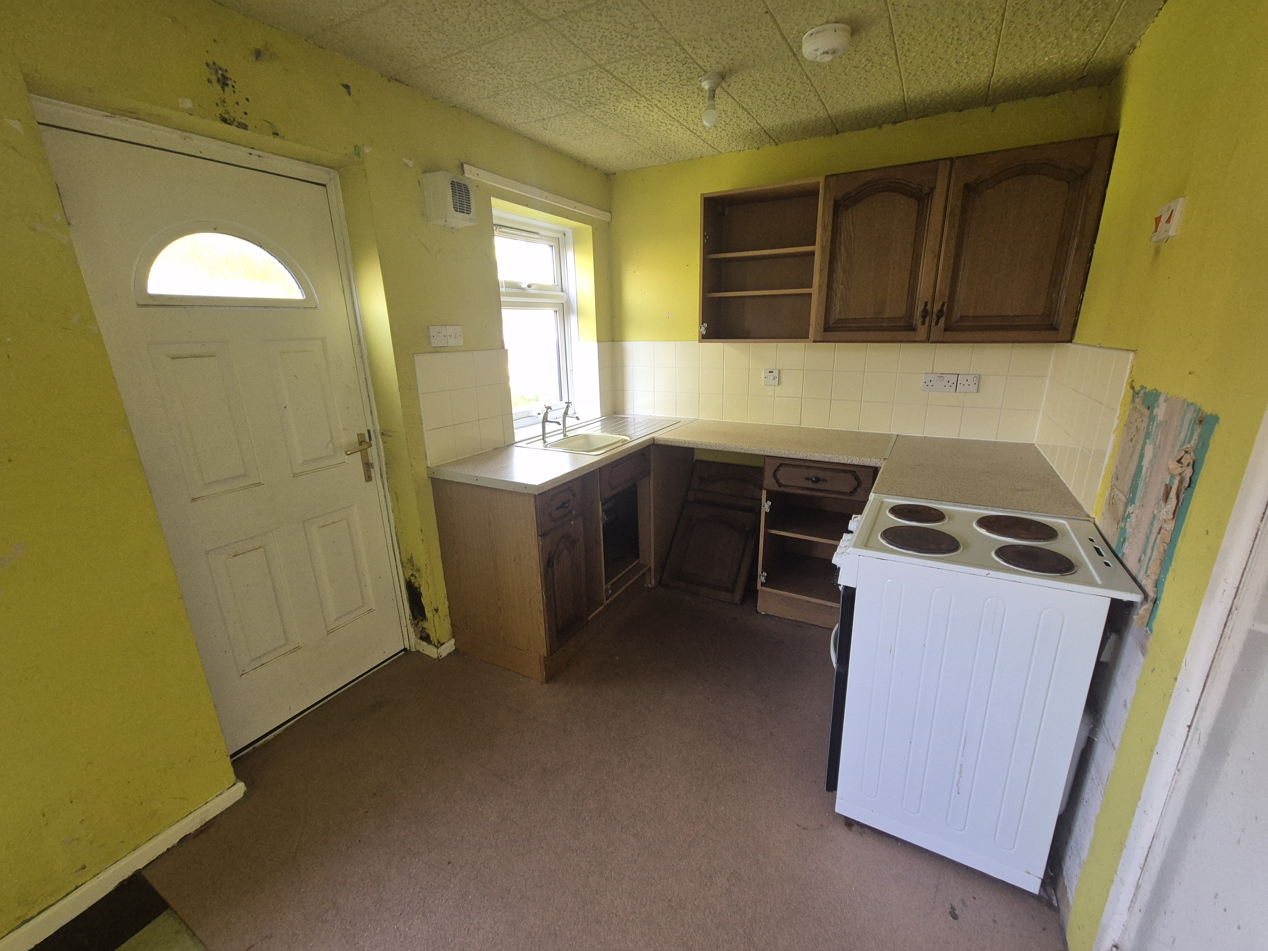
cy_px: 476
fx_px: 476
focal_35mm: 13
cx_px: 634
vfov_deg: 89.9
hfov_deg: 106.2
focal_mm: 2.2
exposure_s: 1/50
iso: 250
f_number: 2.2
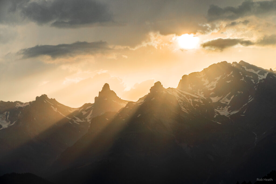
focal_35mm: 139
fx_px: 1066
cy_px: 92
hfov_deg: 14.8
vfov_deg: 9.9
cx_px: 138
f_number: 6.3
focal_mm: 50.69
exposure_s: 1/320
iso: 100
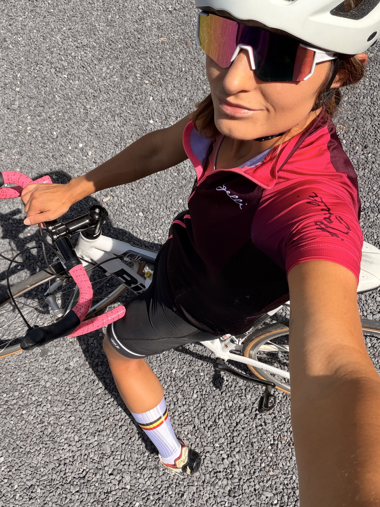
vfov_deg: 60.0
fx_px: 439
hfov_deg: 46.8
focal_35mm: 30
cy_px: 254
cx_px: 190
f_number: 1.9
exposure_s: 1/1449
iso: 25
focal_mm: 2.71
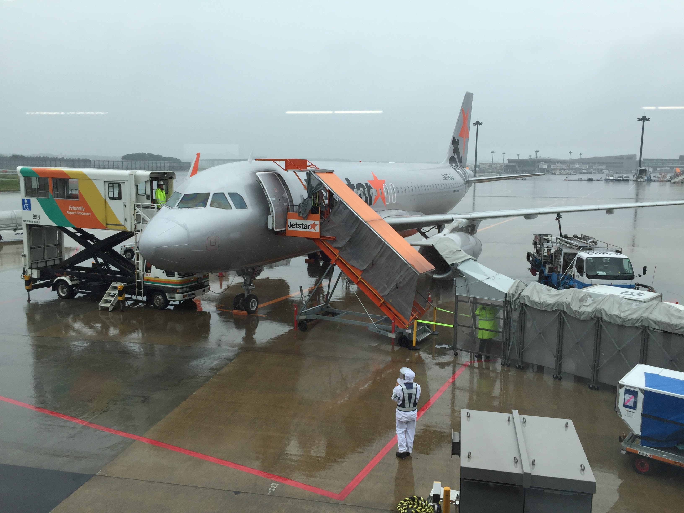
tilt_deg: -10.9
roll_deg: -1.6
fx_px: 573
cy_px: 256
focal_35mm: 29
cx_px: 342
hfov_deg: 61.7
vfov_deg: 48.2
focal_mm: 4.15
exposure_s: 1/719
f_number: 2.2
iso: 32
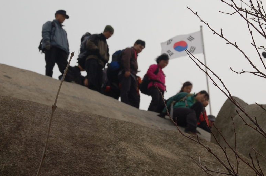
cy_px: 64
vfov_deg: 15.2
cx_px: 157
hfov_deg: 22.7
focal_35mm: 90
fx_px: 661
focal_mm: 45
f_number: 10
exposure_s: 1/250
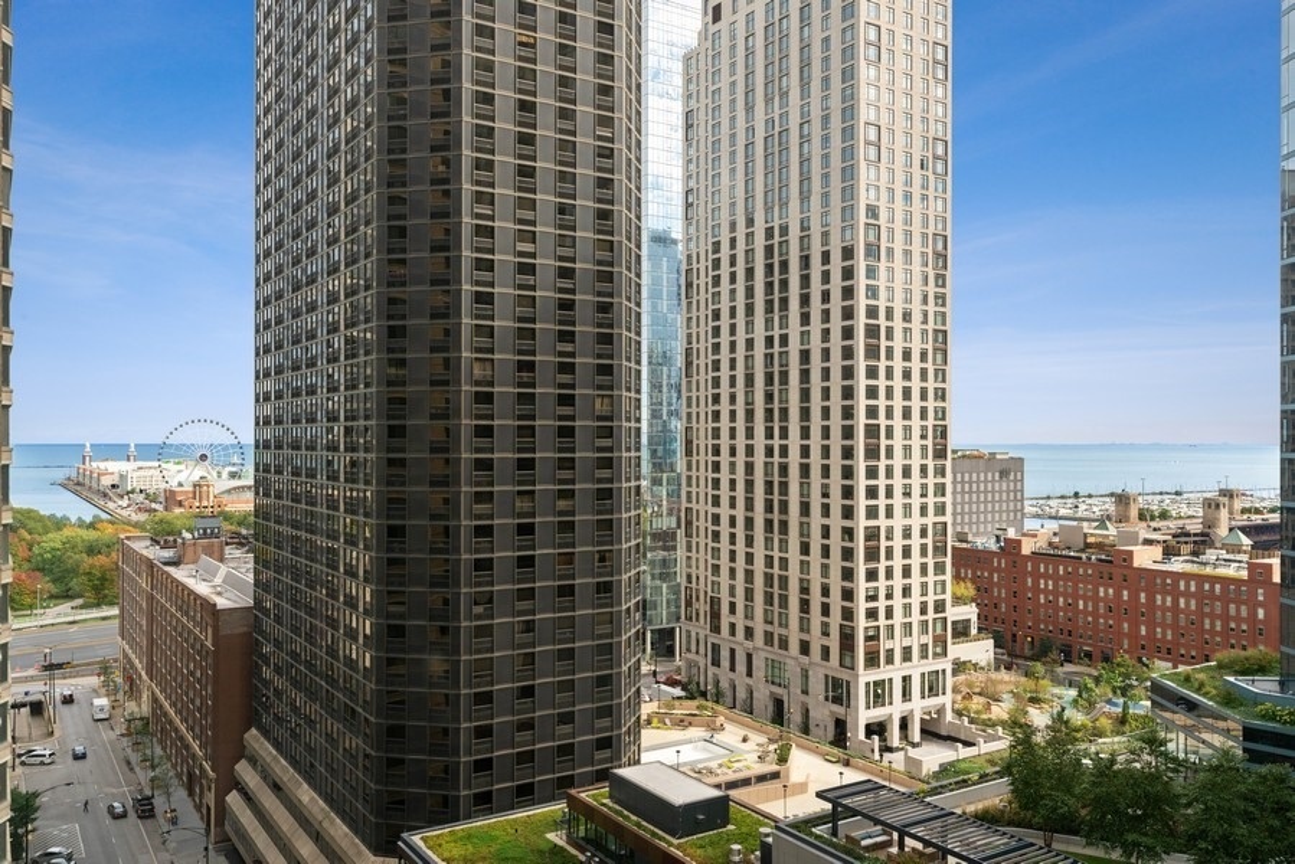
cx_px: 648
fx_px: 1043
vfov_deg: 45.0
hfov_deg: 63.6
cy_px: 432
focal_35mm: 29
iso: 320
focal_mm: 29
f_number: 7.1
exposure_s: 1/200
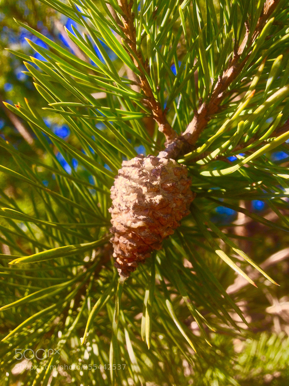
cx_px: 144
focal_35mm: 35
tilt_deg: +15.3
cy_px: 193
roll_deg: -1.3
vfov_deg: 52.6
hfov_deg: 40.7
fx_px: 390
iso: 50
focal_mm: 4.28
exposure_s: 1/347
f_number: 2.4
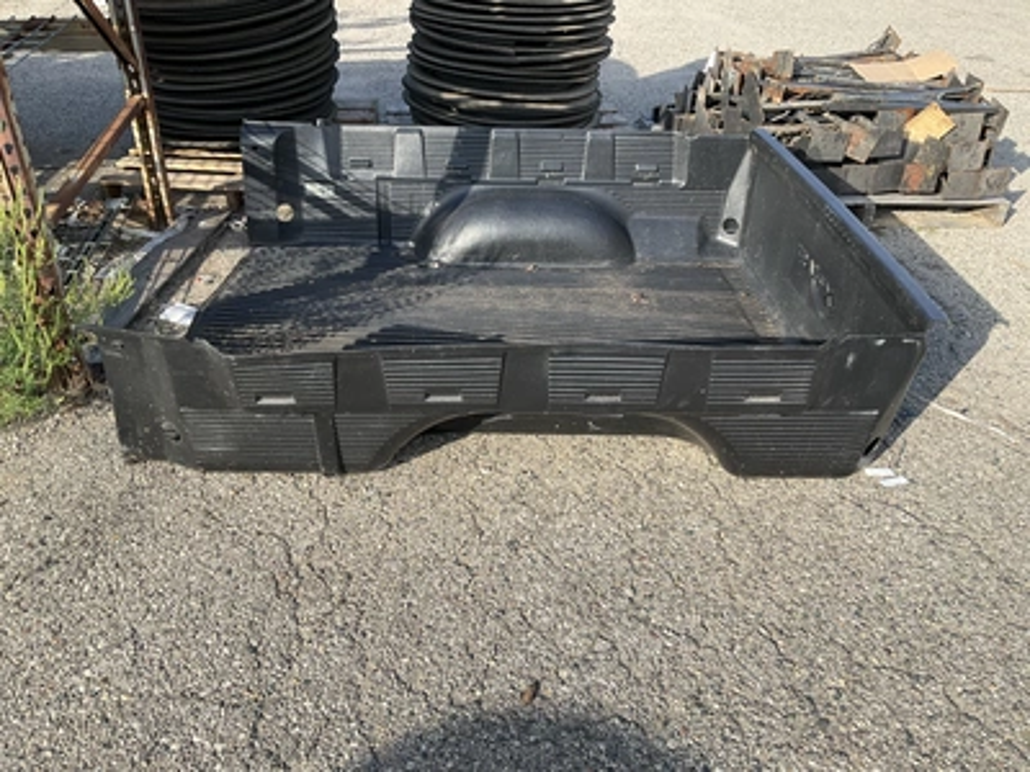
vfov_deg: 48.2
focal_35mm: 29
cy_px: 386
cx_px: 515
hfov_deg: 61.7
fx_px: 863
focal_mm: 3
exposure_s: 1/534
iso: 25
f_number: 1.8
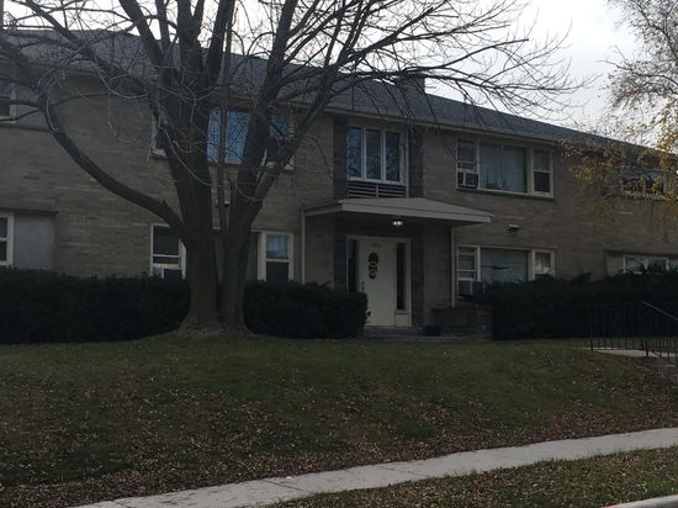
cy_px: 244
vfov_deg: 27.0
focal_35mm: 54
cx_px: 337
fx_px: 1057
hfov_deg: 35.6
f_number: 2.2
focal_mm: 4.15
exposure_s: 1/1148
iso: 25
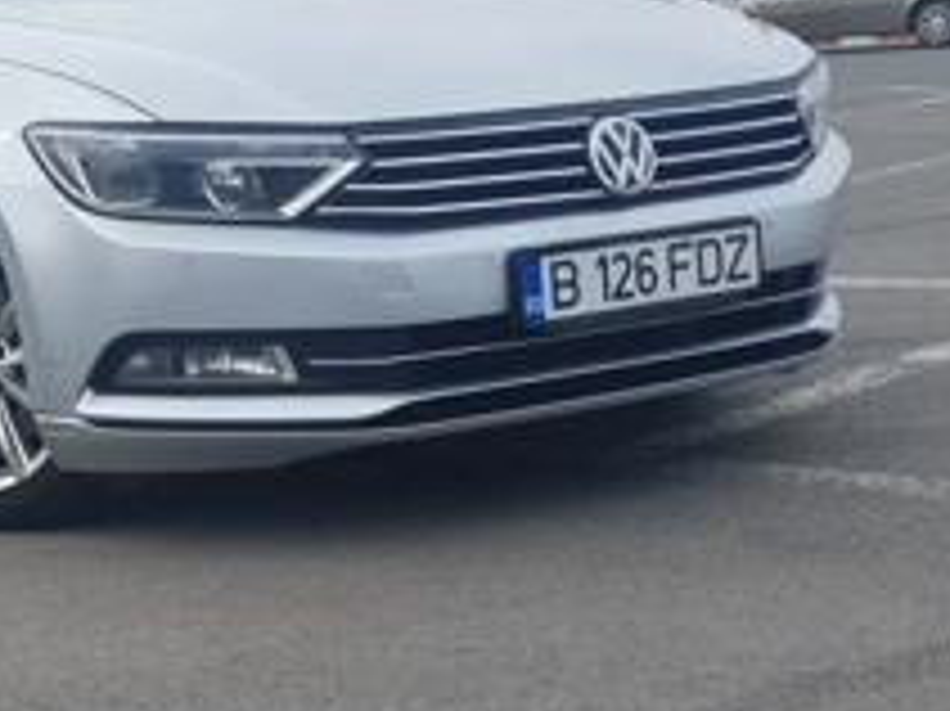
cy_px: 558
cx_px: 41
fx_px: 2030
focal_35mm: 74
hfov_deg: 25.3
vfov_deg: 19.7
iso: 50
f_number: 1.5
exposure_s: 1/1546
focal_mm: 4.32
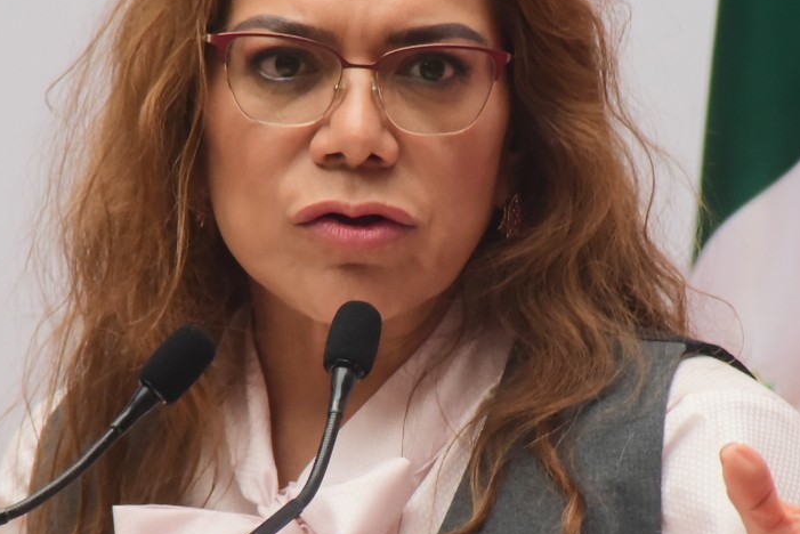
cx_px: 417
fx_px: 15406
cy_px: 380
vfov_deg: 2.0
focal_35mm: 693
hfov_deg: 3.0
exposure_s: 1/500
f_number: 8
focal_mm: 300
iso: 3200
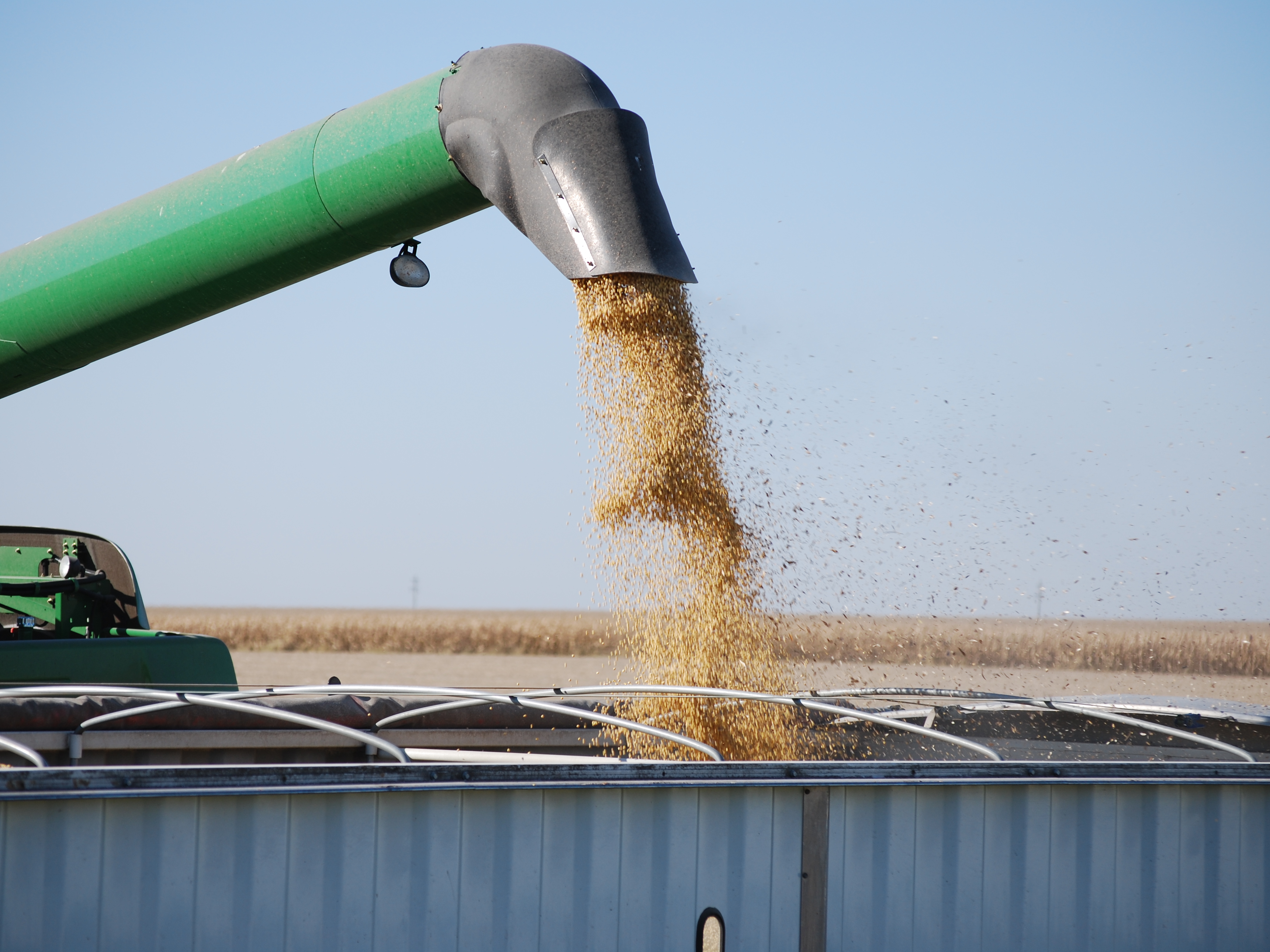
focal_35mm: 171
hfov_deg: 11.6
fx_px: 6257
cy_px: 475
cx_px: 616
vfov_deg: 8.7
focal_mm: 105
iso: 100
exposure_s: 1/500
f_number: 5.6
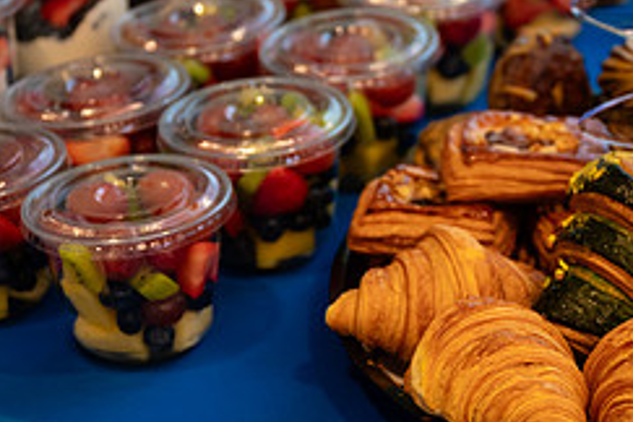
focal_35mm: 121
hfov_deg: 16.4
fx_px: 2127
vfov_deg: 11.3
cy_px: 150
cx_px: 703
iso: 400
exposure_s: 1/200
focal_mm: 47
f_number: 3.2
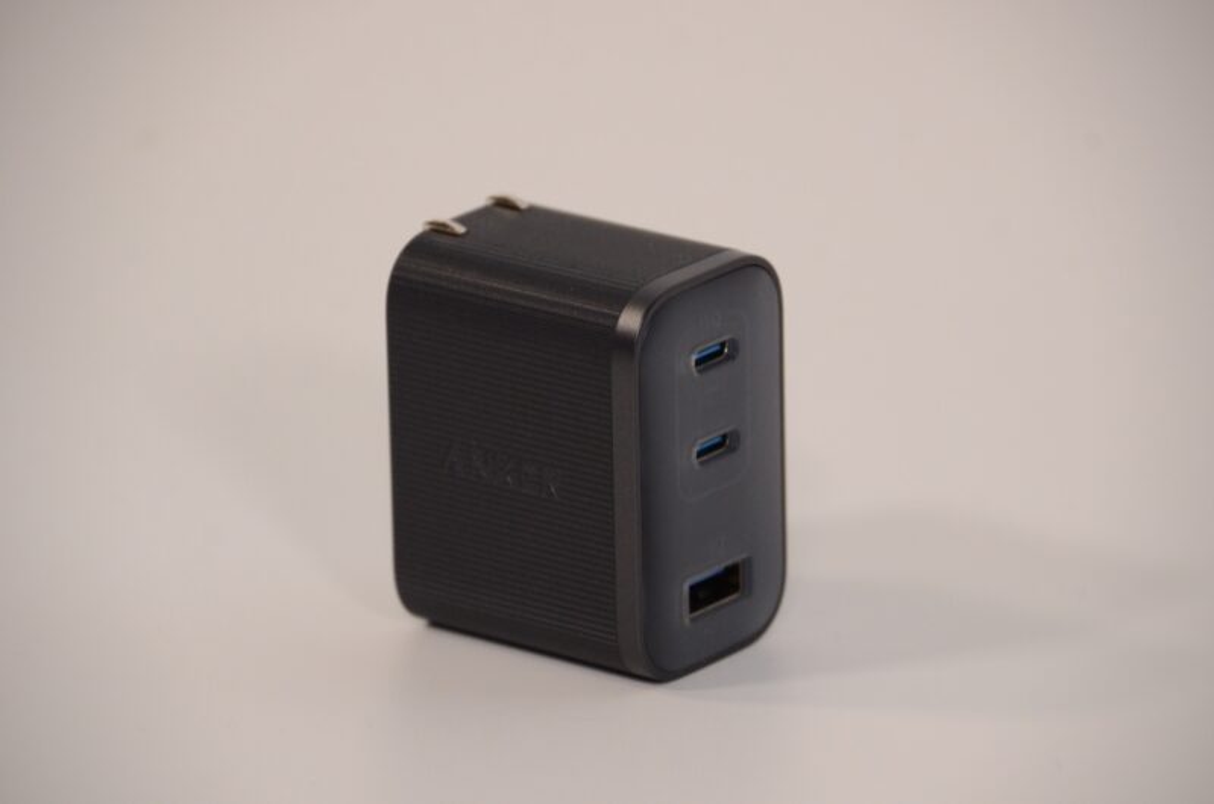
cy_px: 402
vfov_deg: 3.0
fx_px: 15145
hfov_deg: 4.6
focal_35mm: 450
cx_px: 607
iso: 1600
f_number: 6.3
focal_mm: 300
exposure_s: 1/100
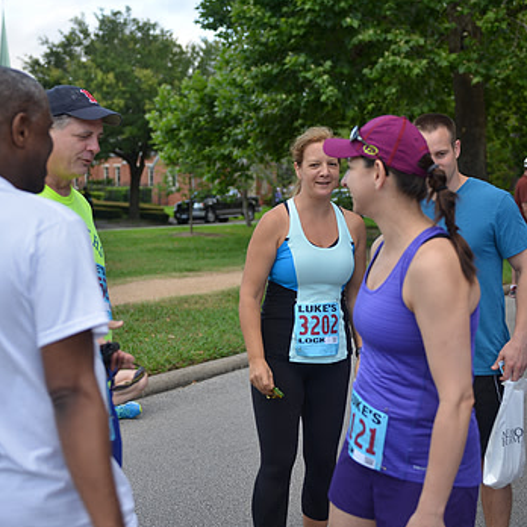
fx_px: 878
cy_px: 273
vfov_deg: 33.4
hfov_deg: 33.4
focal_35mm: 51
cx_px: 244
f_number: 2.8
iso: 125
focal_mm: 36
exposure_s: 1/250
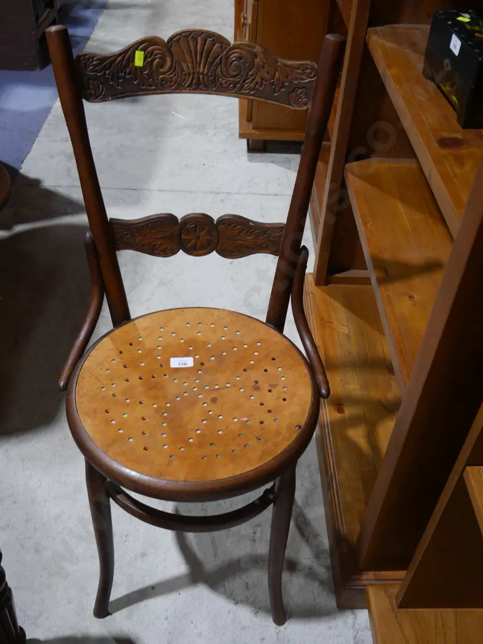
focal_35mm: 36
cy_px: 322
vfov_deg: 51.4
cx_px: 242
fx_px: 670
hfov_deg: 39.7
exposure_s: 1/60
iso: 400
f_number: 4
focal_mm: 18
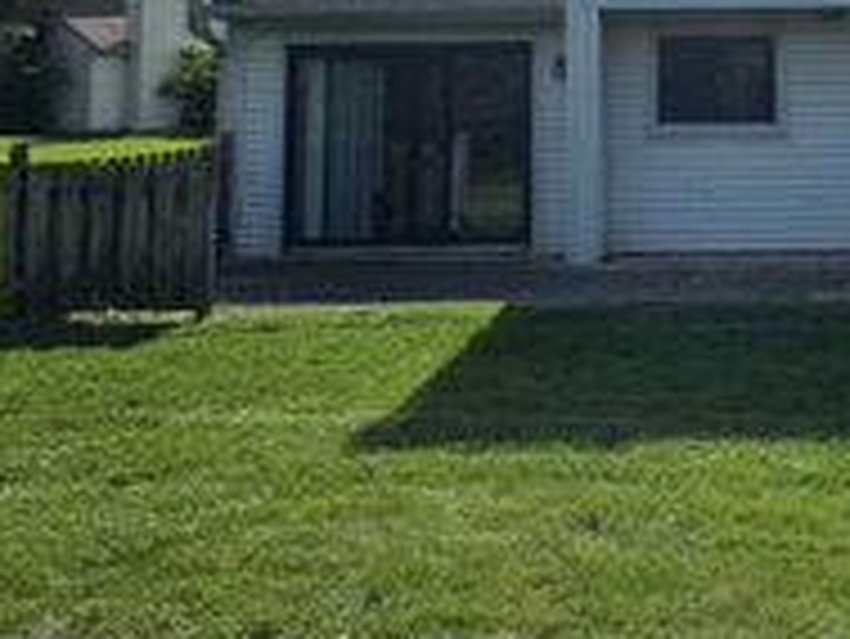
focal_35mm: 52
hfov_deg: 34.6
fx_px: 1278
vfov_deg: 26.5
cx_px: 776
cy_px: -4
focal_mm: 6.3
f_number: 1.7
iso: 10
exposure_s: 1/1102
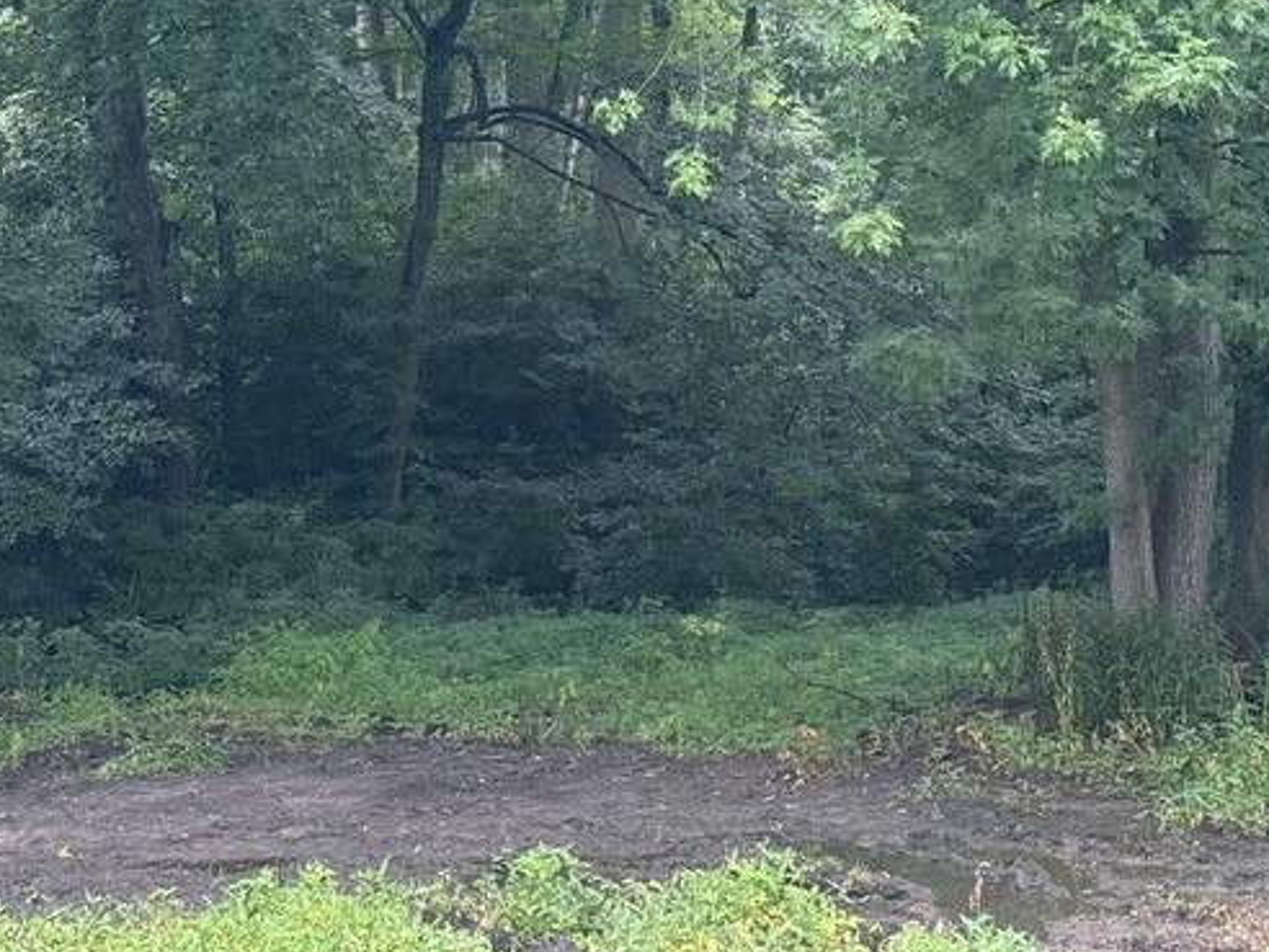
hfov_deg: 19.6
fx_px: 3666
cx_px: 849
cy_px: 178
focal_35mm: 100
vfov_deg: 14.7
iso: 80
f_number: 1.78
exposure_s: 1/121
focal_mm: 6.76
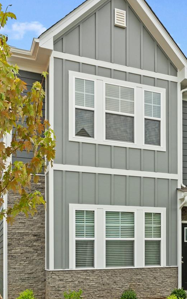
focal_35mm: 41
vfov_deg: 48.2
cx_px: 138
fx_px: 334
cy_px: 163
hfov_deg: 30.8
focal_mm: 22
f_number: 7.1
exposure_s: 1/500
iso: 200
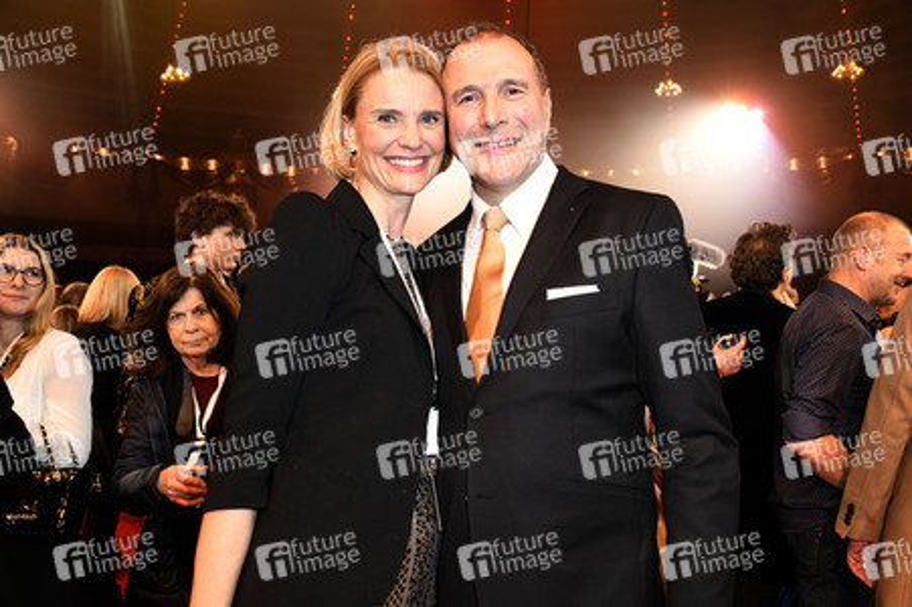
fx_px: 810
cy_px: 304
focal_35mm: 32
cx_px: 456
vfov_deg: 41.1
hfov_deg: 58.8
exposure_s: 1/160
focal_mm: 32
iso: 1600
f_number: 6.3
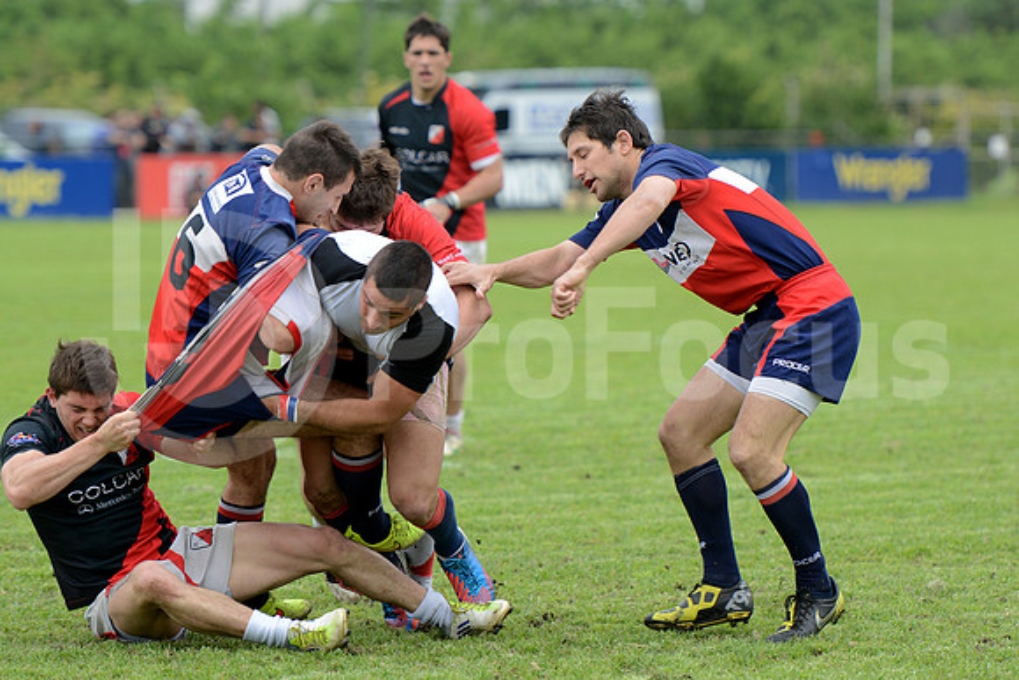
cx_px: 510
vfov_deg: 6.5
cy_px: 340
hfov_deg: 9.8
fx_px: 5945
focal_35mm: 210
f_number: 4
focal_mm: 210
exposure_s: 1/640
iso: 400
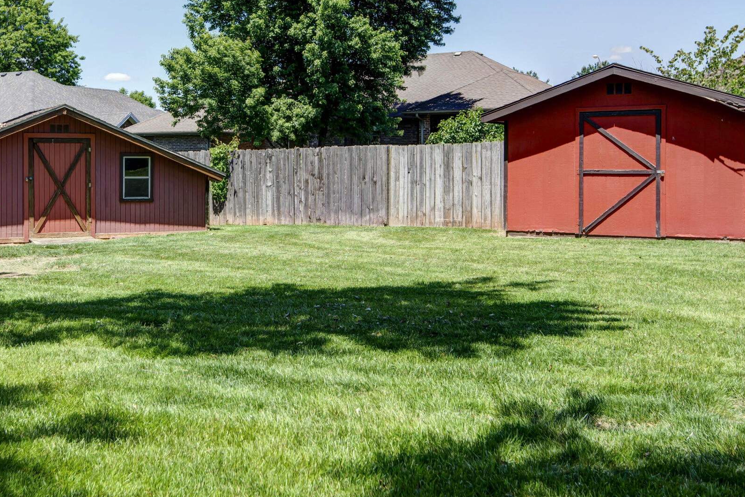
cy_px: 162
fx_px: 1014
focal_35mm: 49
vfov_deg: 27.3
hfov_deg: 40.0
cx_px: 263
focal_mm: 26
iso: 100
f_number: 6.3
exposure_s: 1/400
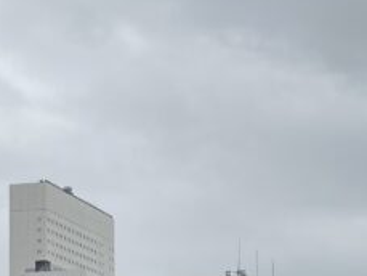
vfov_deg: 11.7
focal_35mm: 125
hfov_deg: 15.7
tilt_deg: +7.8
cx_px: 220
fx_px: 1326
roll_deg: +2.0
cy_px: 315
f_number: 1.8
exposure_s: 1/934
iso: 32
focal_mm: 3.99
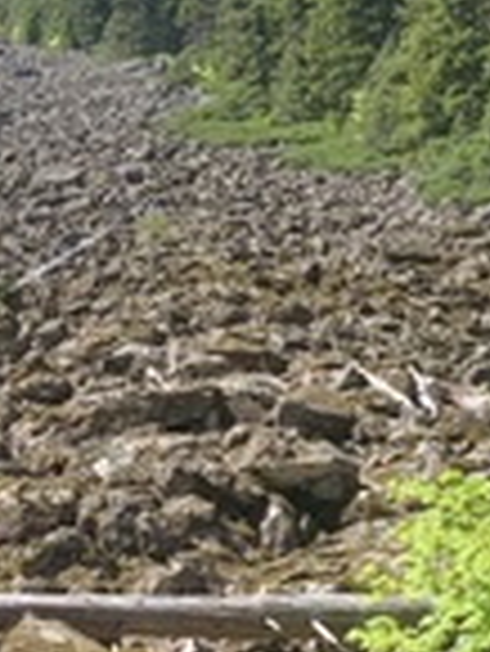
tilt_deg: +18.0
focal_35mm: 93
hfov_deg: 15.7
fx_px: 1753
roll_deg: -1.6
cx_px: 36
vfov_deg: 21.0
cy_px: 387
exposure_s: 1/656
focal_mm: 4.25
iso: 25
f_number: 1.8
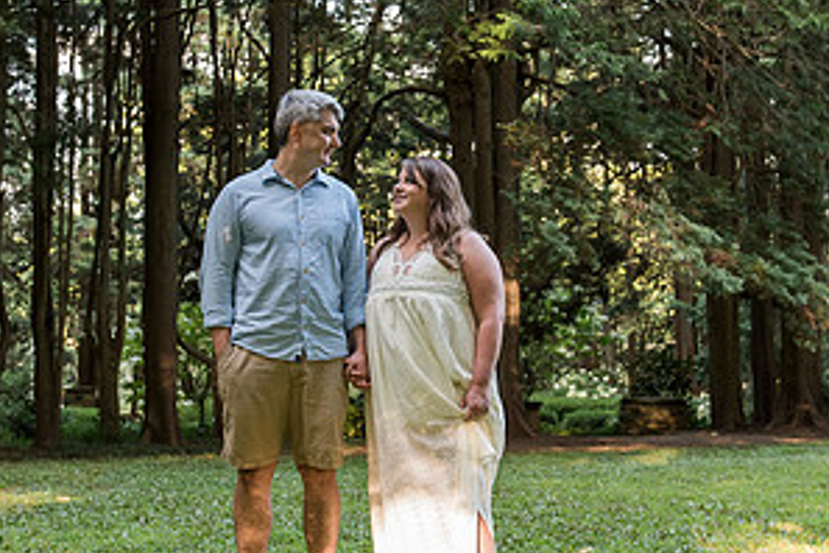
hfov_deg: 28.1
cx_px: 402
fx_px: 1658
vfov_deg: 18.9
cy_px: 175
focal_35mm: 72
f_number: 3.5
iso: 1000
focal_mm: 35
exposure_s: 1/160
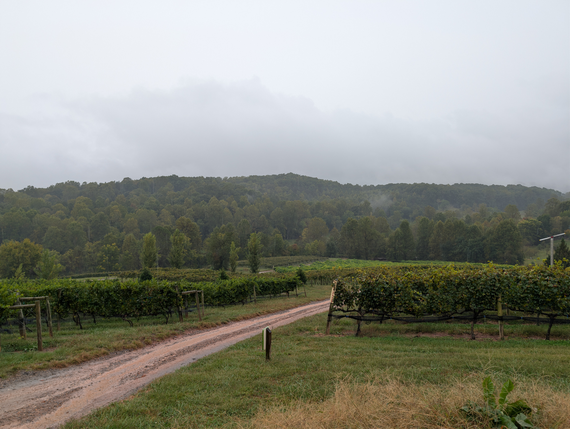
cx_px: 285
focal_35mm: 24
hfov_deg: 71.5
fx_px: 396
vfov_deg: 56.9
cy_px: 214
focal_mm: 6.9
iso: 26
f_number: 1.68
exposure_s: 1/176
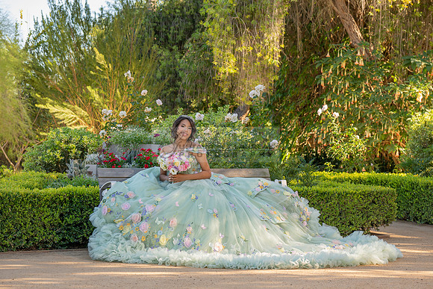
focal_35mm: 82
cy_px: 157
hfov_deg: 24.9
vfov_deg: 16.7
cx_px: 211
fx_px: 981
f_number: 4.5
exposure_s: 1/200
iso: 200
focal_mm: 73
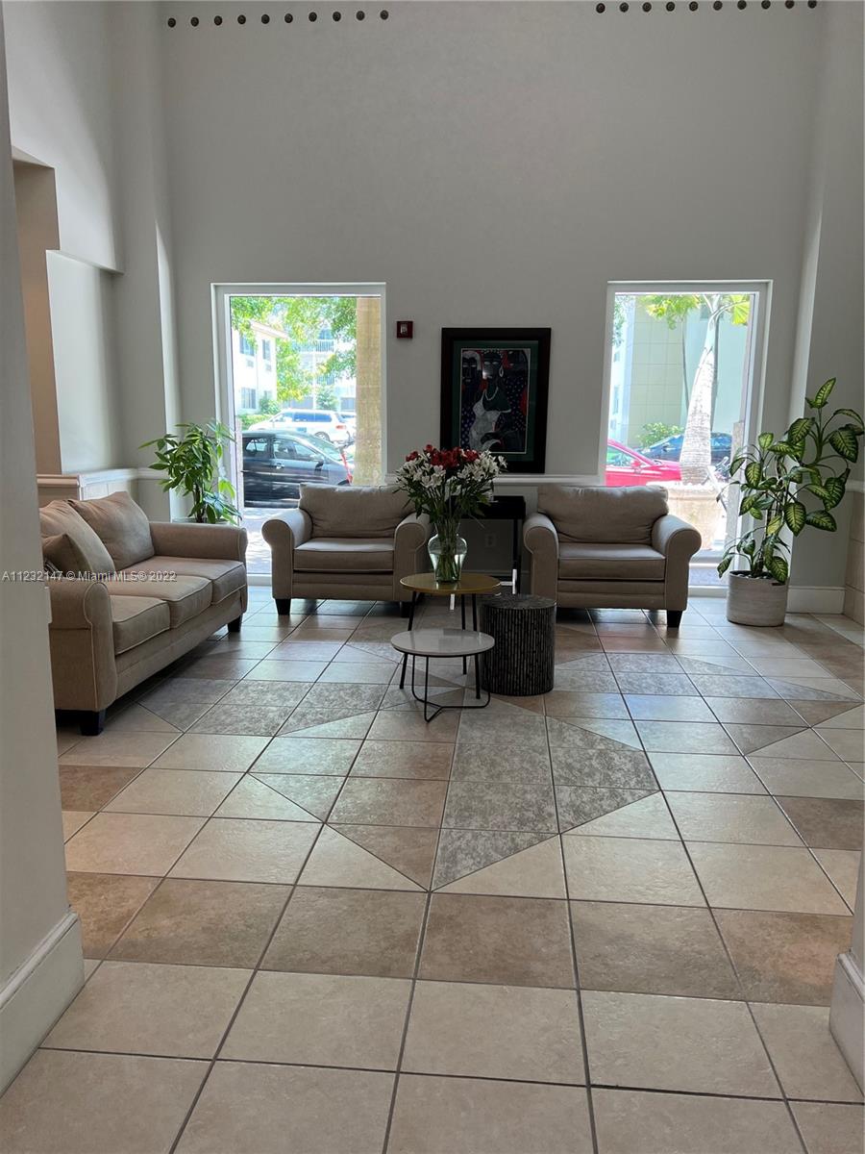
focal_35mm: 26
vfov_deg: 67.3
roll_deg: -0.6
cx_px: 432
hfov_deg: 53.1
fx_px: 866
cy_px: 577
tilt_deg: -9.9
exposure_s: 1/120
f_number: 1.5
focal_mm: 5.7
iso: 80
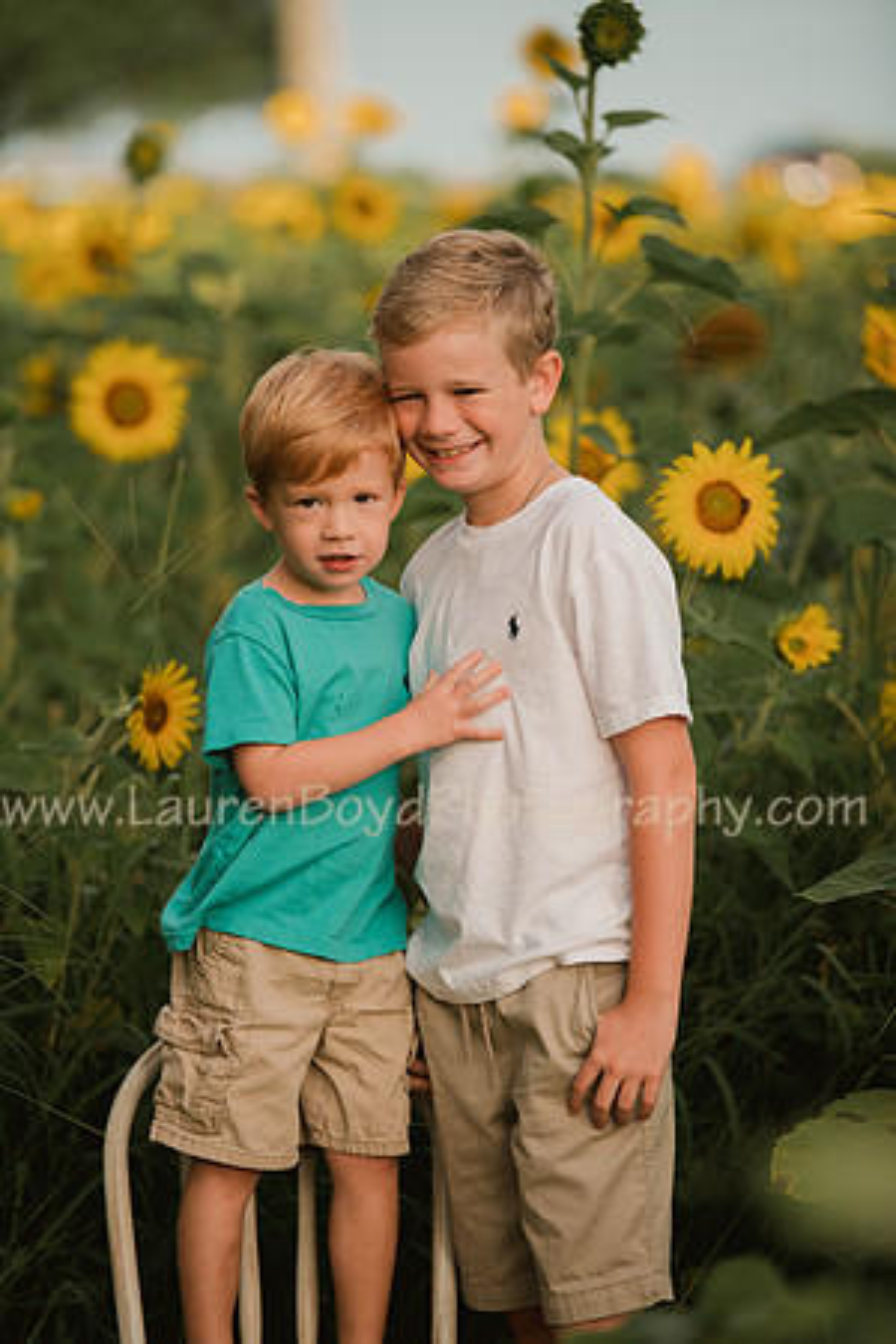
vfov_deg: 12.8
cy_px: 672
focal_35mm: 160
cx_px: 448
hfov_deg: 8.6
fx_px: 5973
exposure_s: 1/400
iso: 100
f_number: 2.8
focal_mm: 160
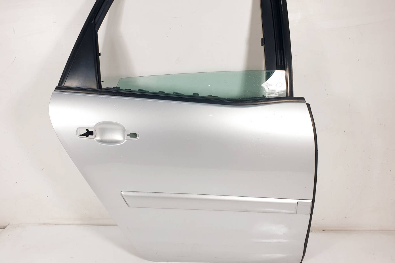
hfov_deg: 65.5
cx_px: 193
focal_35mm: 28
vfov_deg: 46.3
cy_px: 119
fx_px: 307
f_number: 2.4
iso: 50
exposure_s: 1/100
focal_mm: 4.3
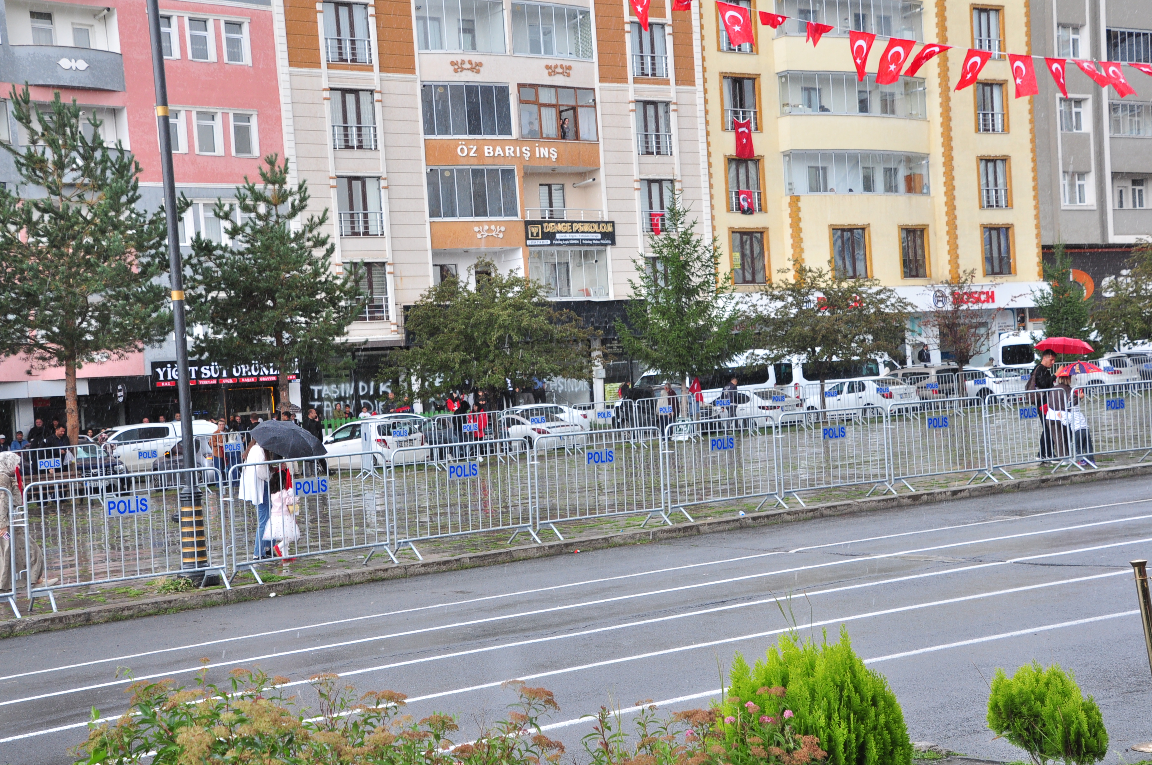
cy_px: 382
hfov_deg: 35.1
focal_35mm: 57
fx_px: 1822
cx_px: 576
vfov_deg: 23.7
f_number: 8
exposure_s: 1/250
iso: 400
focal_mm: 38
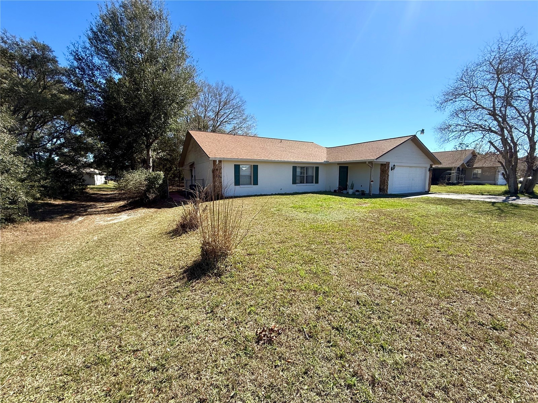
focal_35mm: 14
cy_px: 202
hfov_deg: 102.1
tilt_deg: -6.9
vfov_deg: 85.7
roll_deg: -0.5
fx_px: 218
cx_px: 269
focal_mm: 2.22
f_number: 2.2
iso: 50
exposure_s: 1/1259
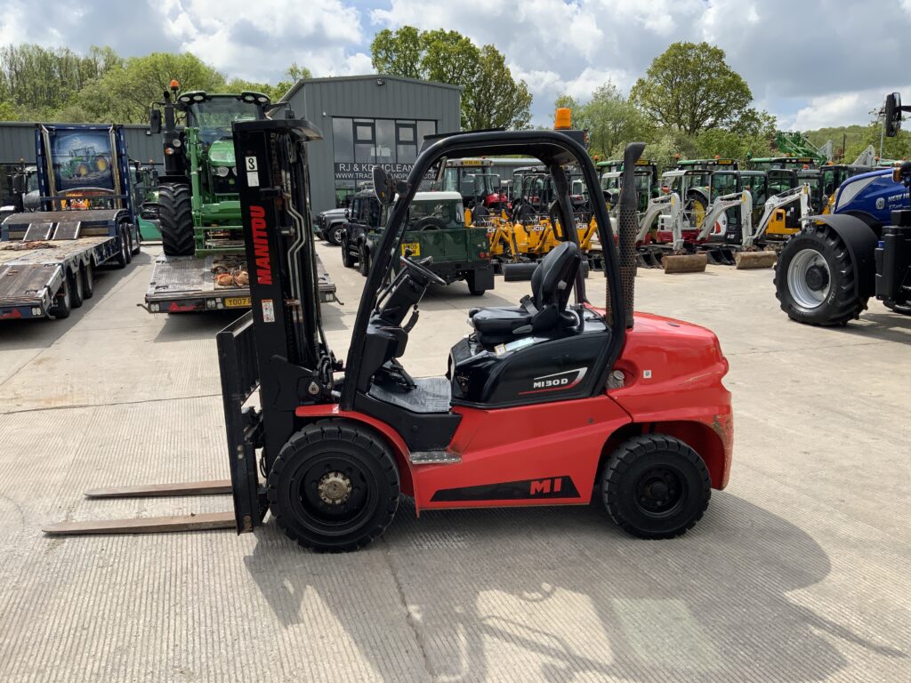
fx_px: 763
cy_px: 342
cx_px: 456
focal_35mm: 29
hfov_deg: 61.7
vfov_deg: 48.2
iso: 16
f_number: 1.8
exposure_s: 1/1534
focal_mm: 3
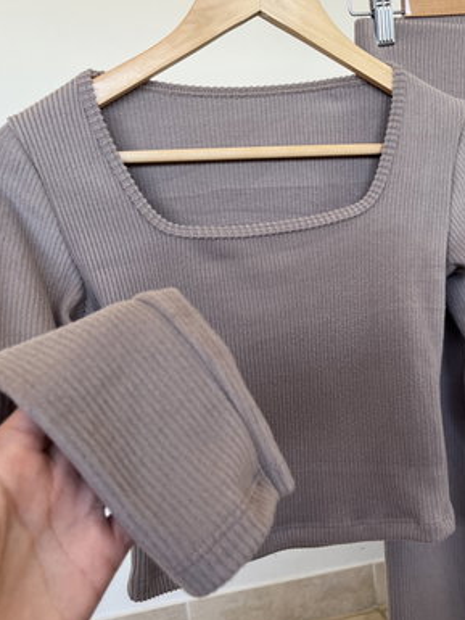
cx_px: 290
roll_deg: +3.9
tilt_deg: -8.3
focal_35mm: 36
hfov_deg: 39.4
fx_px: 644
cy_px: 337
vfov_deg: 51.3
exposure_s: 1/121
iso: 125
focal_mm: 5.1
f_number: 1.6
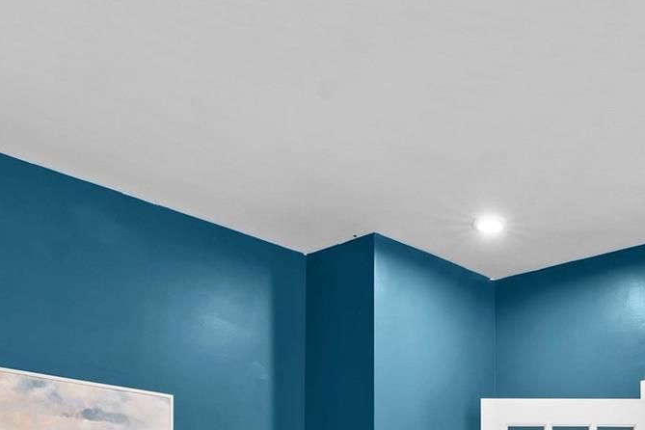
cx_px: 584
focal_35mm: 49
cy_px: 564
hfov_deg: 37.6
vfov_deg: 24.0
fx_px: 878
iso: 100
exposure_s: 1/1.67
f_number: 8
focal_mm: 16
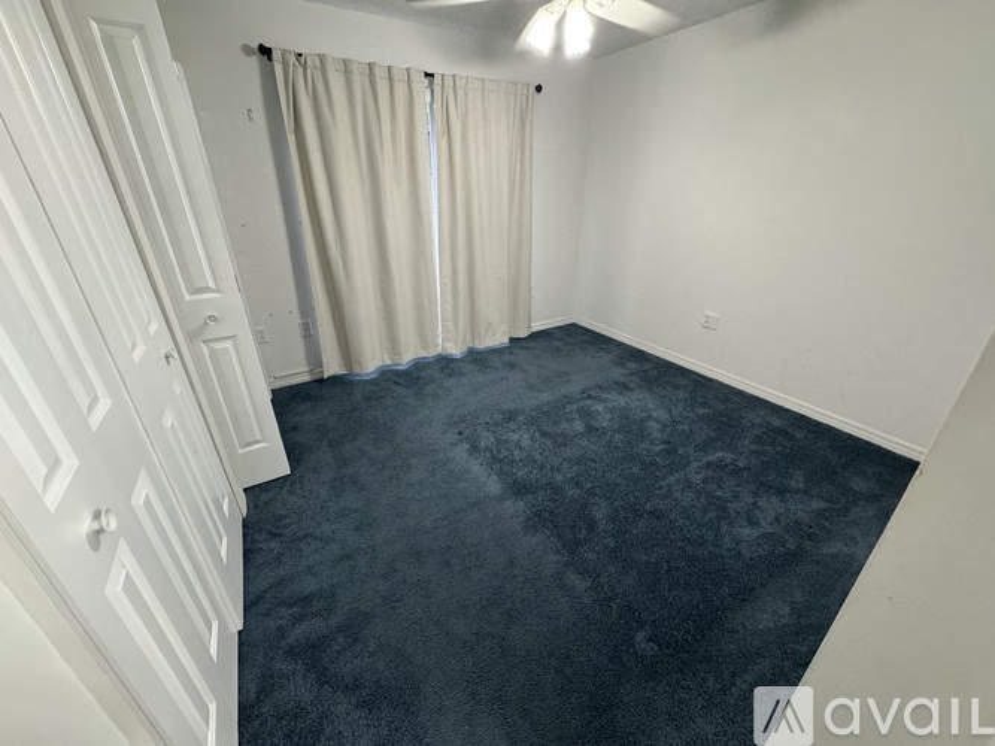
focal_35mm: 14
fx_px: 402
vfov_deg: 85.7
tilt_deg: -26.0
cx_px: 498
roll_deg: -0.8
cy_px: 373
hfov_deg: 102.1
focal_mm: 2.22
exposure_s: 1/60
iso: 320
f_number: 2.2
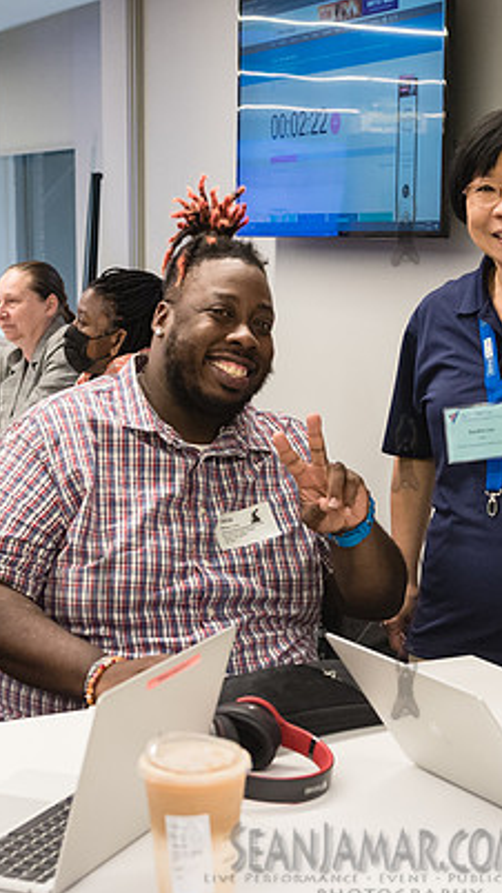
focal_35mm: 71
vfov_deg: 29.7
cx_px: 307
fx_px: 1681
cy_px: 506
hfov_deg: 17.0
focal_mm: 34
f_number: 4
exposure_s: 1/320
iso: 2000
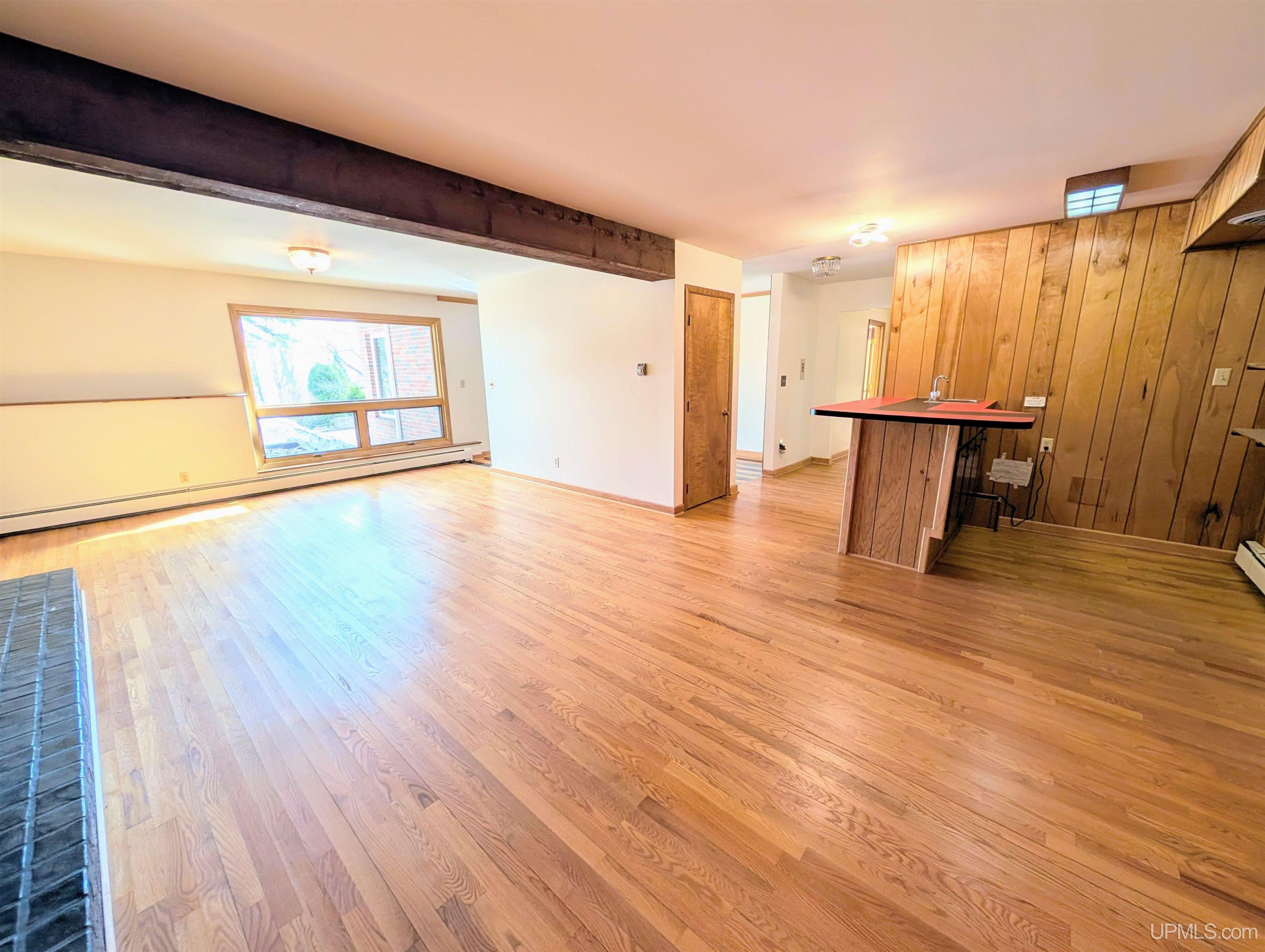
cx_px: 632
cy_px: 476
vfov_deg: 94.6
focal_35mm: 12
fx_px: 439
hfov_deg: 110.5
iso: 68
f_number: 1.7
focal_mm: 2.02
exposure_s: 1/120
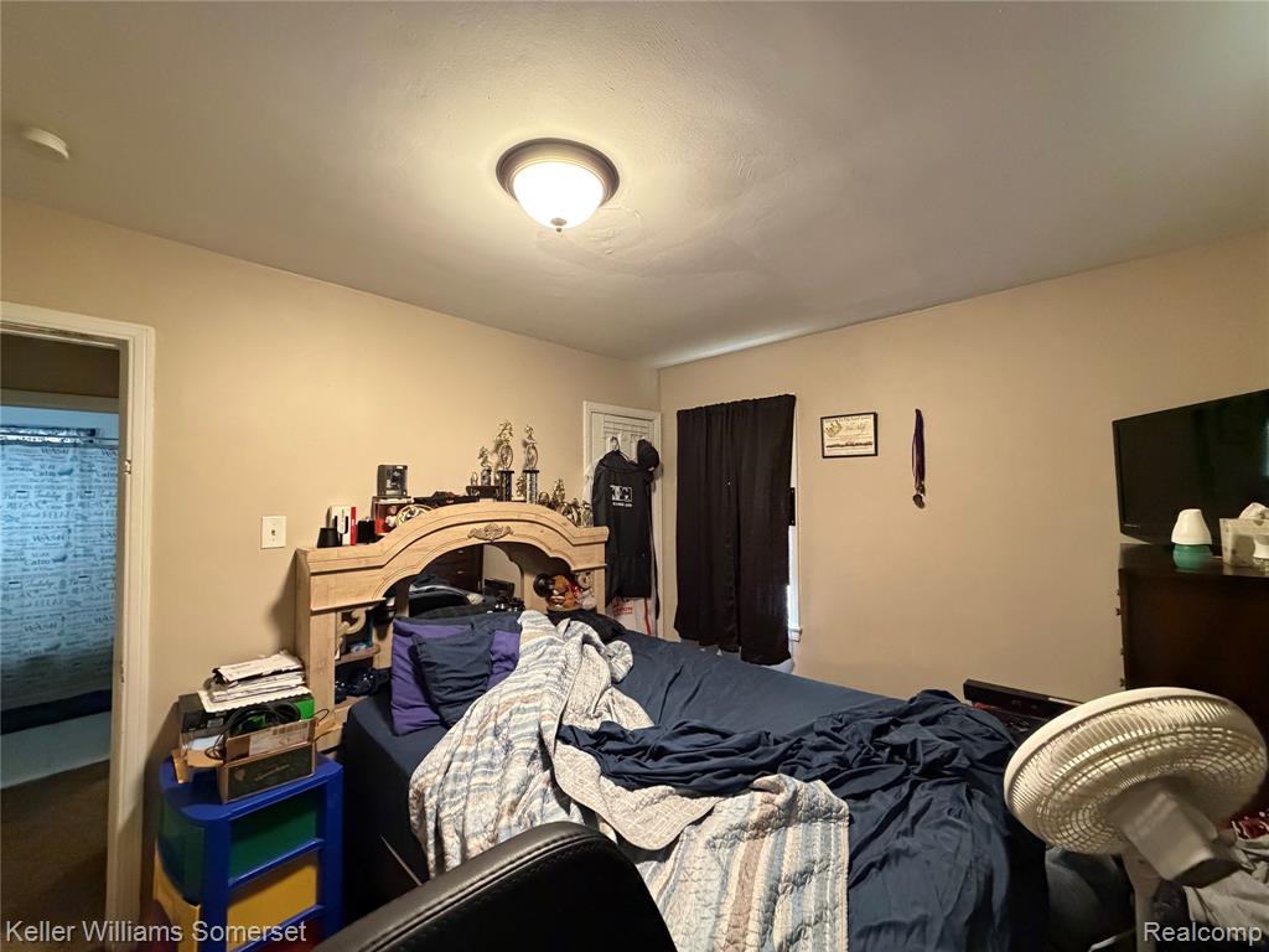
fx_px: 513
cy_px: 476
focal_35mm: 14
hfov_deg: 102.1
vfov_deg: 85.7
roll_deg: +0.9
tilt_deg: +2.1
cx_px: 634
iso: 800
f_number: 2.2
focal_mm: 2.22
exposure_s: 1/60
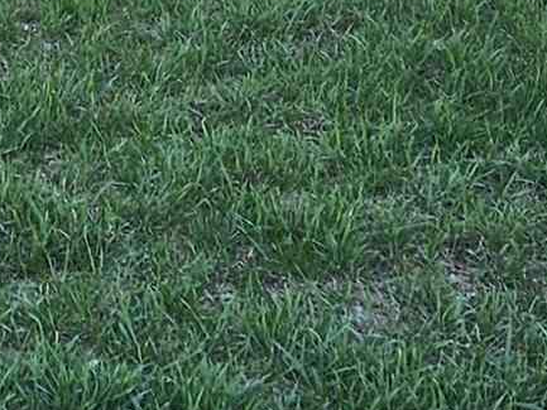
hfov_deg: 11.3
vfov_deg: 9.0
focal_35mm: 163
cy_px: -61
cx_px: -445
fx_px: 2576
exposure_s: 1/416
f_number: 1.8
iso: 25
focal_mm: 5.4
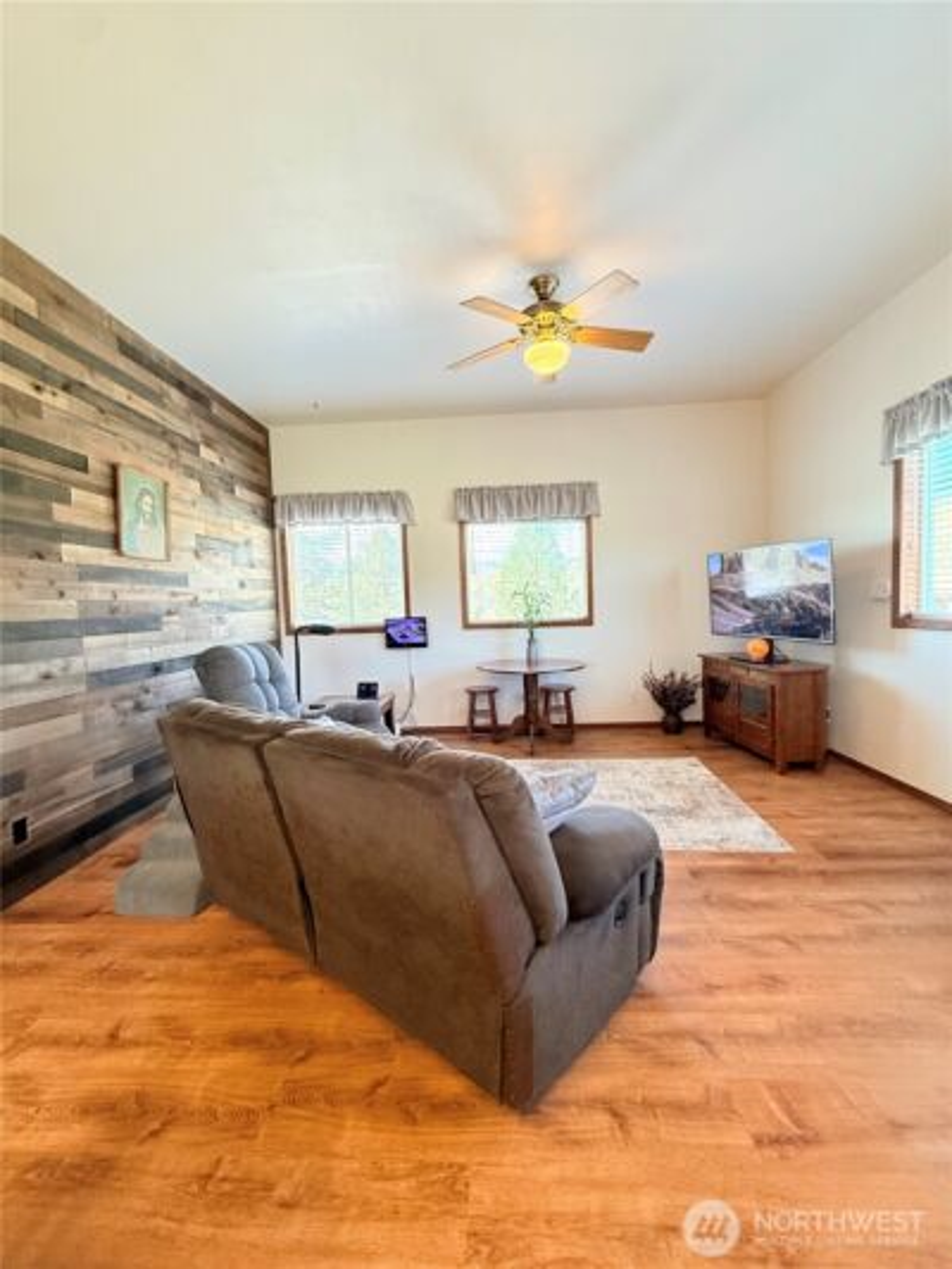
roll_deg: +2.3
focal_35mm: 14
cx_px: 476
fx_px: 513
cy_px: 634
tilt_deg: -3.1
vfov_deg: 102.1
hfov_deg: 85.7
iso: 200
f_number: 2.2
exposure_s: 1/120
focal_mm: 2.22
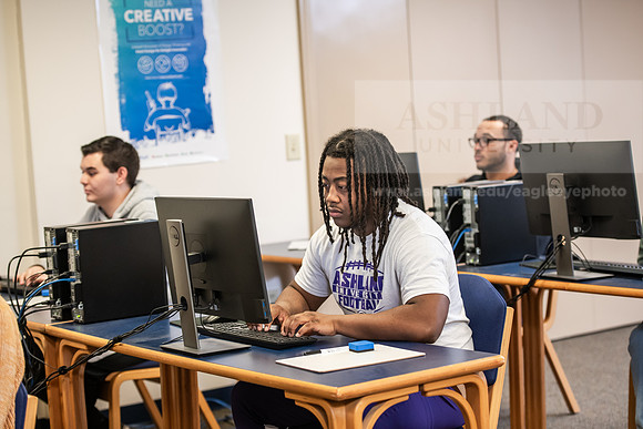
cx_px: 322
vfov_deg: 16.7
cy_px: 214
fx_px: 1465
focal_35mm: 82
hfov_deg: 24.8
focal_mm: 82
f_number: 3.2
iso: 1000
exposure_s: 1/160
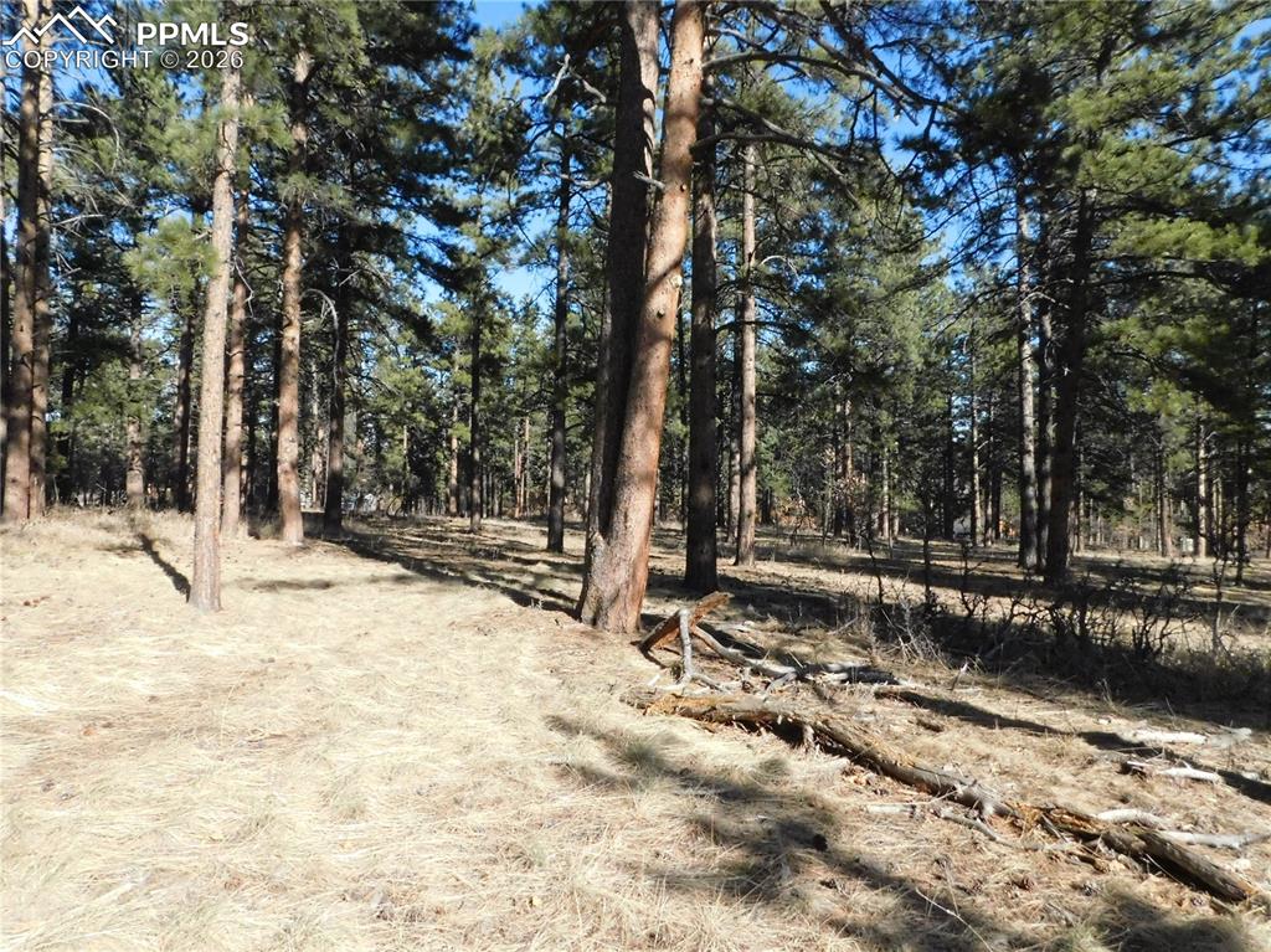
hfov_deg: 74.0
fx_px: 844
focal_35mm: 23
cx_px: 636
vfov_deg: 58.8
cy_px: 476
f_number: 6
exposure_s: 1/1250
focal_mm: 4
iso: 800
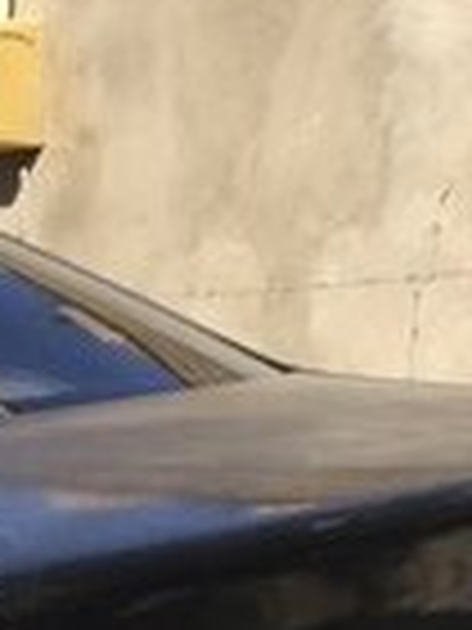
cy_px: 938
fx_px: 2491
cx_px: -778
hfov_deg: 9.3
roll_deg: +2.7
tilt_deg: -14.7
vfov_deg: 13.6
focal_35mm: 137
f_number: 2.2
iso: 32
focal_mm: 4.15
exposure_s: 1/1721
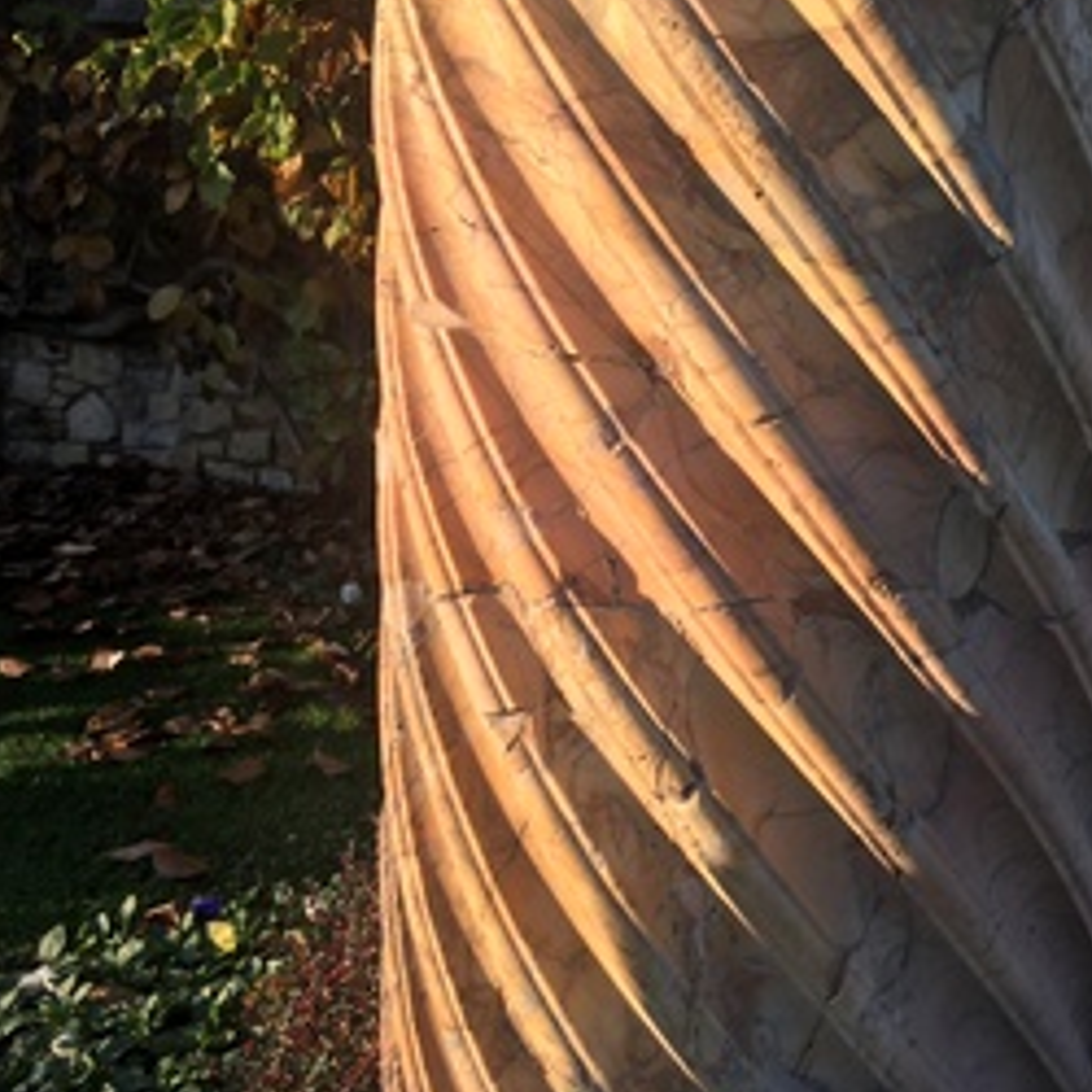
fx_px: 1392
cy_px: 483
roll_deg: -2.3
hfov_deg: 41.7
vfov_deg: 42.8
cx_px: 804
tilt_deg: -5.9
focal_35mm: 39
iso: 25
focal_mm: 4.15
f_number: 2.2
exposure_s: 1/472
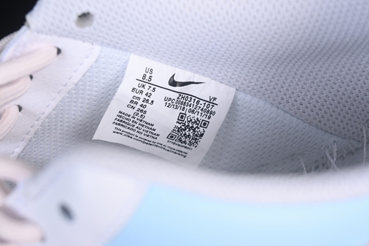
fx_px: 769
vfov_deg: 18.2
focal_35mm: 75
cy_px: 123
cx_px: 184
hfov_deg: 27.0
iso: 160
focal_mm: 50
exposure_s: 1/80
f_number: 7.1
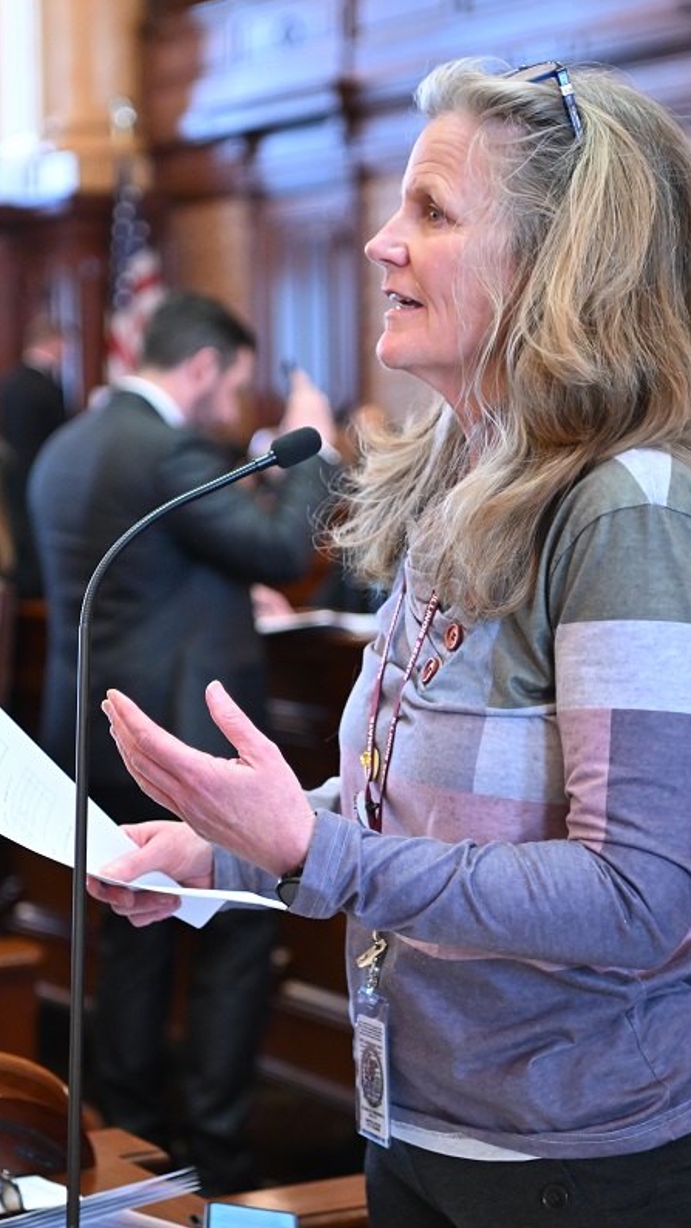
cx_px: 315
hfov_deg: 13.9
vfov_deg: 24.5
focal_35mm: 87
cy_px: 613
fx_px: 2835
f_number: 2.8
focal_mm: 55
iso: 3200
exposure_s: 1/200
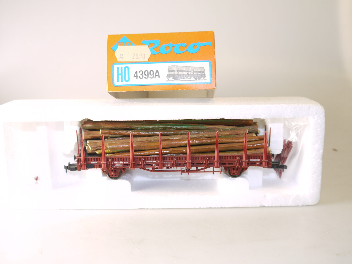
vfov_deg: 36.8
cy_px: 132
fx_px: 397
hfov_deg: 47.9
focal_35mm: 39
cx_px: 176
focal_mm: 14
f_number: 3.5
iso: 100
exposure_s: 1/60
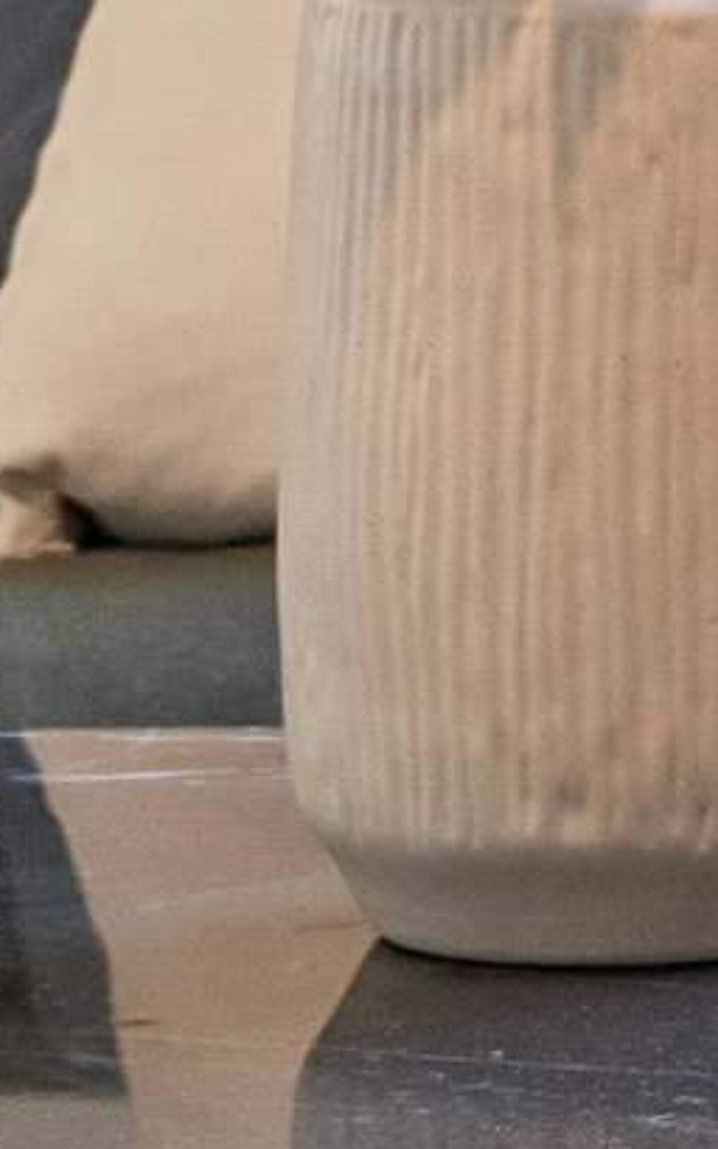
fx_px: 11216
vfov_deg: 5.8
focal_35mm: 358
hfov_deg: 3.6
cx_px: 1641
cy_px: -597
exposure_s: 1/30
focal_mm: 32
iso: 200
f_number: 4
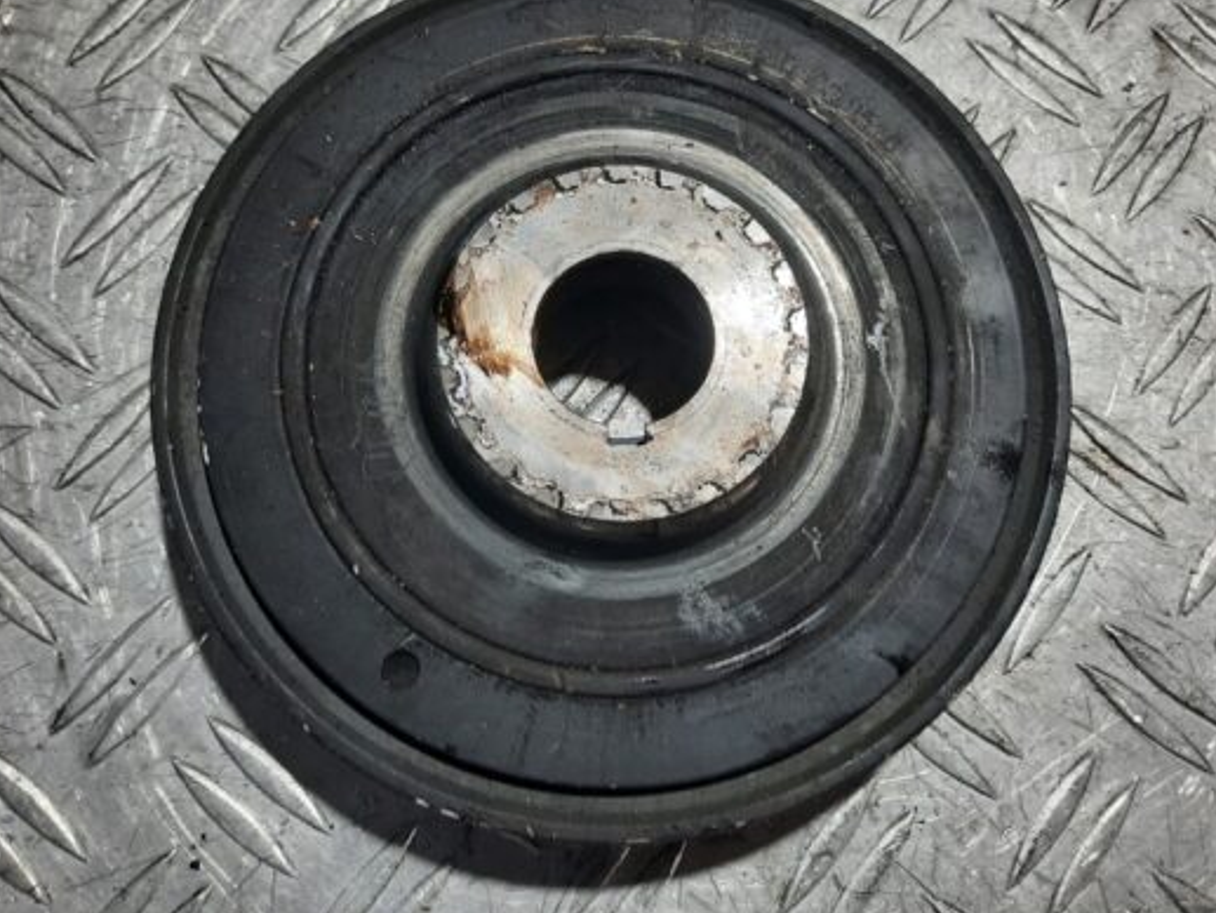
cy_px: 416
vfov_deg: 48.2
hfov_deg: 61.6
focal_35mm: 29
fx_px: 1019
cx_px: 647
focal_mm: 4.6
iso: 125
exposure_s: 1/50
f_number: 2
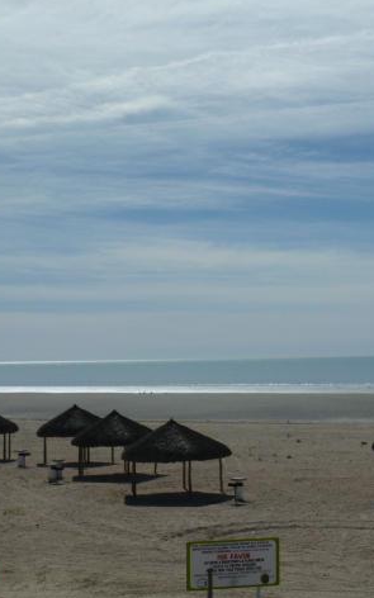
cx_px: 289
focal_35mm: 69
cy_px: 298
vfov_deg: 29.8
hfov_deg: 18.7
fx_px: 1125
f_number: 6.3
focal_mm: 7.9
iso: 80
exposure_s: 1/1000
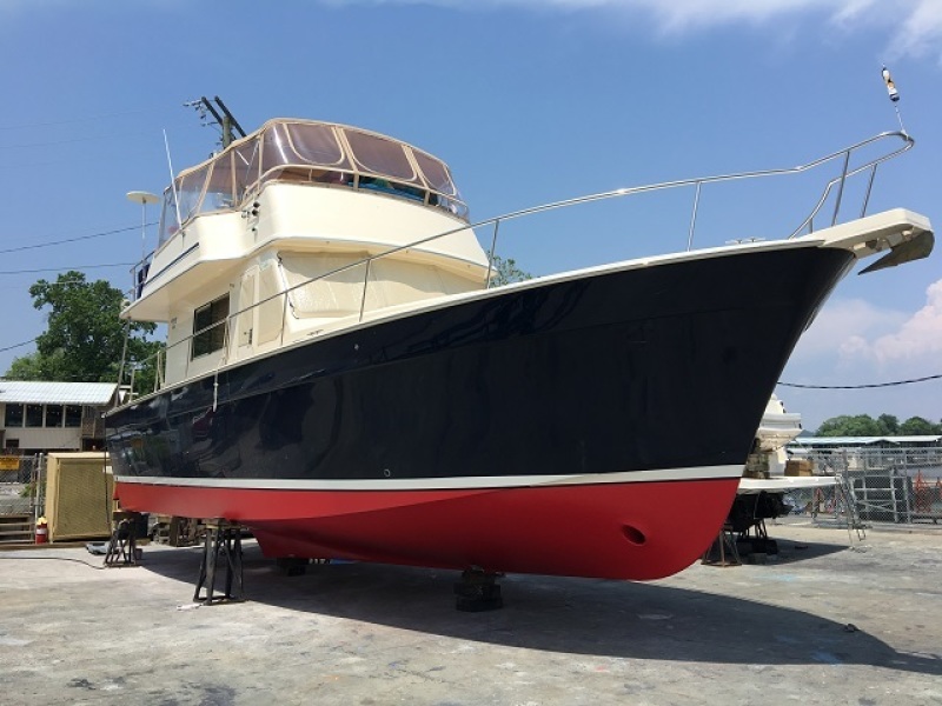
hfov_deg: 61.7
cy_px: 353
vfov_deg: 48.2
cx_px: 471
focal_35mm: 29
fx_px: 789
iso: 25
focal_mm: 4.15
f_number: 2.2
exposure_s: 1/1637
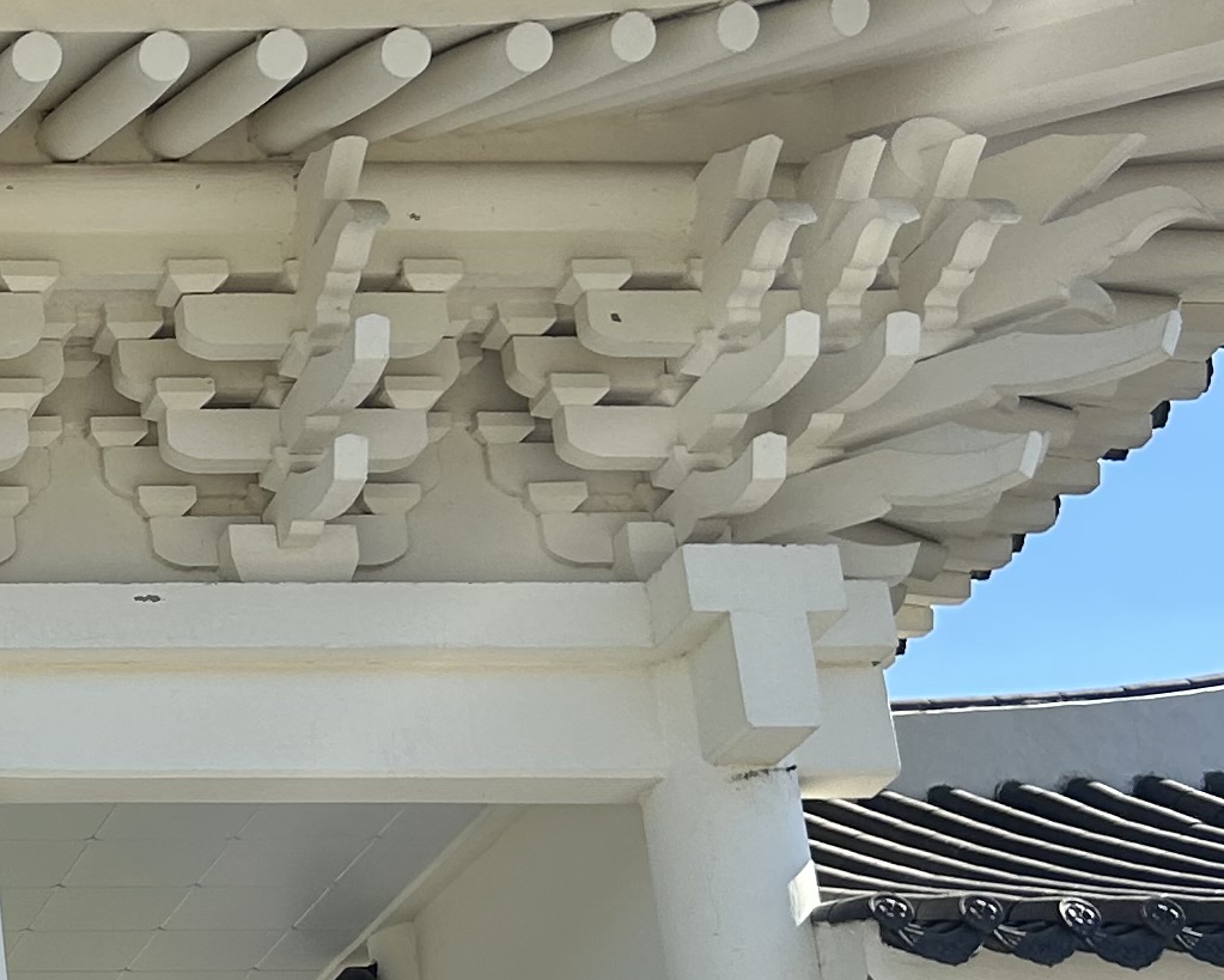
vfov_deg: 15.2
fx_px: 3624
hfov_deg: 16.7
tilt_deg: +20.5
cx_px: -805
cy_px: 878
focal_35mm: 100
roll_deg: +0.5
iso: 50
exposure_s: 1/2165
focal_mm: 5.7
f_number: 1.5
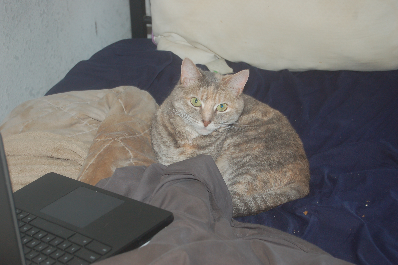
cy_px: 132
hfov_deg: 24.6
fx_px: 911
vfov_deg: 16.5
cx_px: 199
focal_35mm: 82
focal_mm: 55
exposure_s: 1/60
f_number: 5.6
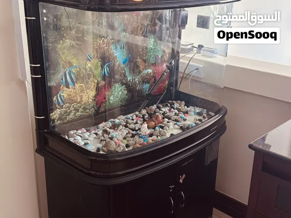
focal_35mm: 24
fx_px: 202
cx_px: 146
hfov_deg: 71.6
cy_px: 109
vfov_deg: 56.8
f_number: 1.78
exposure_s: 1/60
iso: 320
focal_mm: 6.86
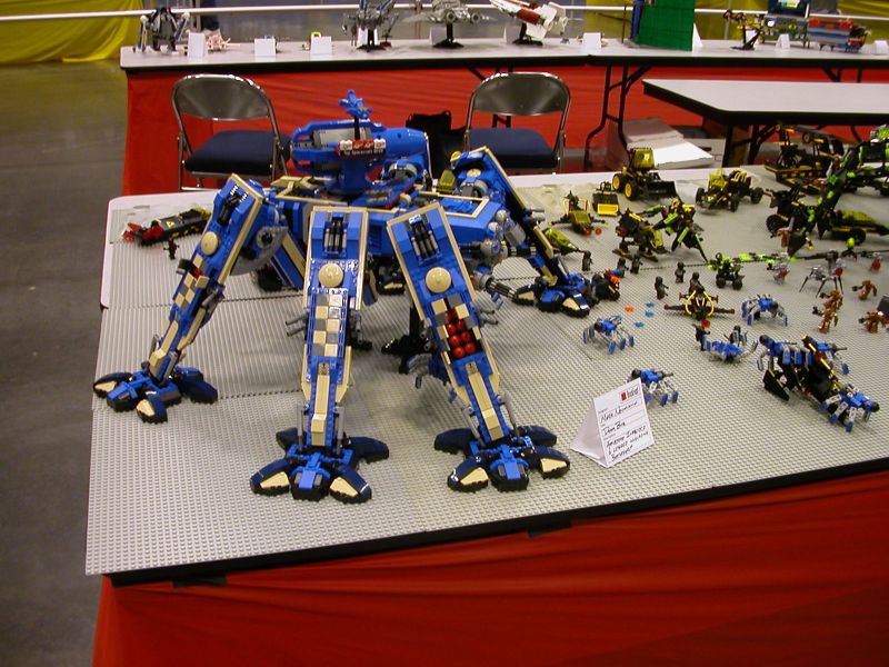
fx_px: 950
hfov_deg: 50.1
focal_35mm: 37
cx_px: 444
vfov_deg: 38.7
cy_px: 334
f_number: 2.7
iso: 100
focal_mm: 5.6
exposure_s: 1/13.3
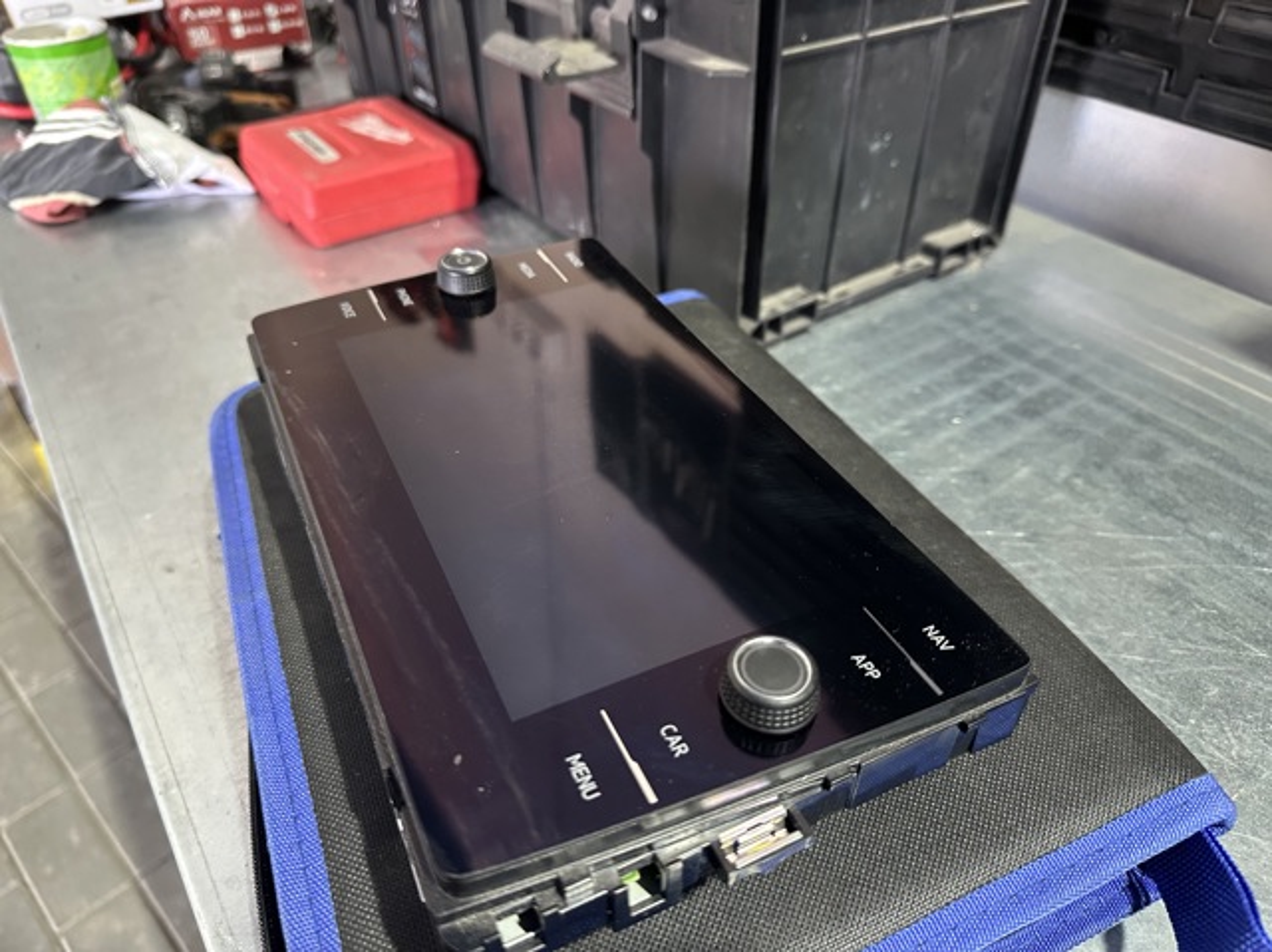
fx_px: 881
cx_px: 636
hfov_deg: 71.6
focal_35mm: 24
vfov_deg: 56.8
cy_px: 476
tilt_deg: -40.4
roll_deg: +0.1
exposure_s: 1/50
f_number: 1.78
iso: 400
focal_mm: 6.86
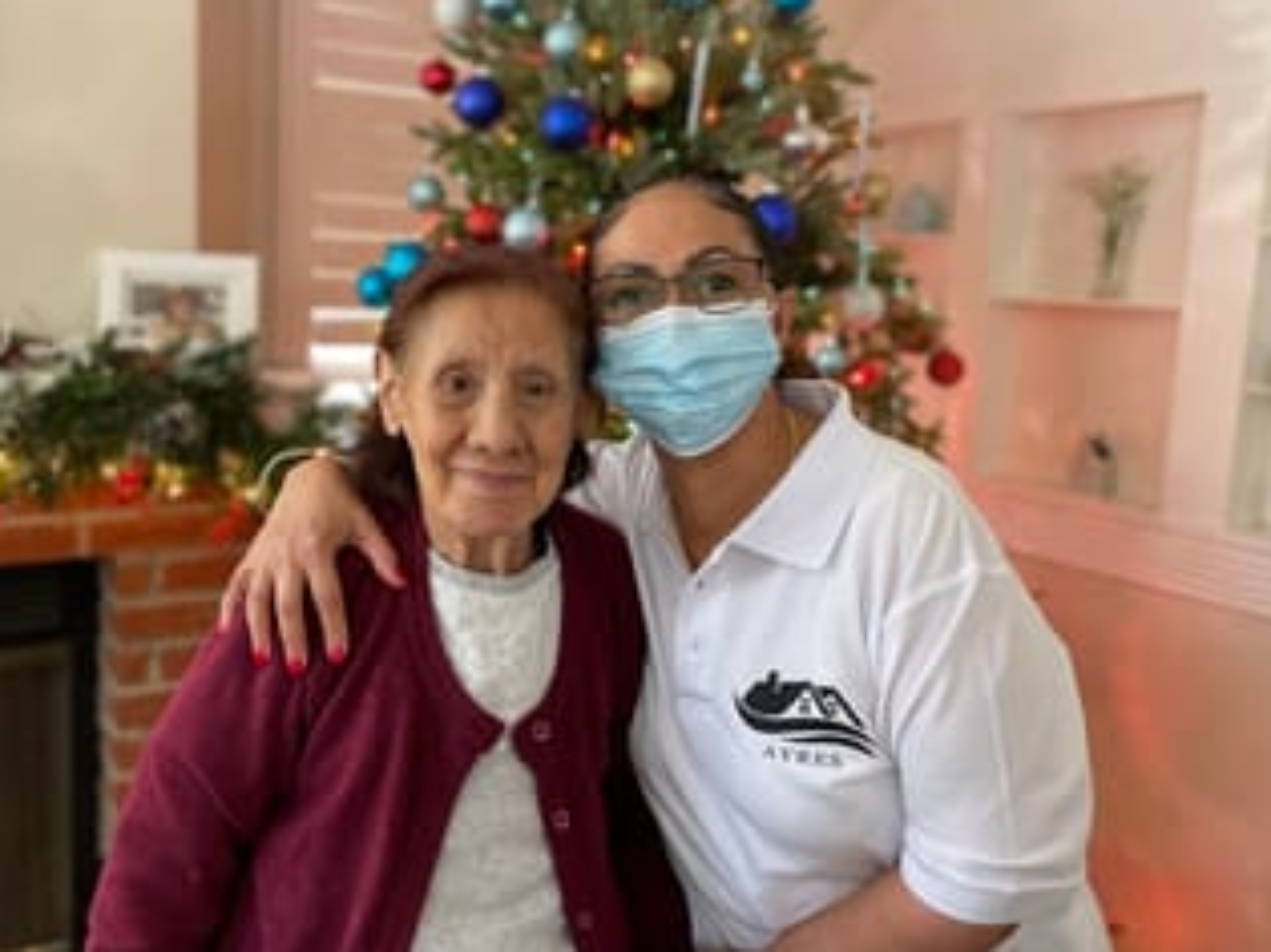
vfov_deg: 42.9
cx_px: 569
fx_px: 1211
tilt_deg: -7.2
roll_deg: -3.2
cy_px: 432
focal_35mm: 33
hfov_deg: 55.3
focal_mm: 4.2
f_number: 1.6
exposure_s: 1/60
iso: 320
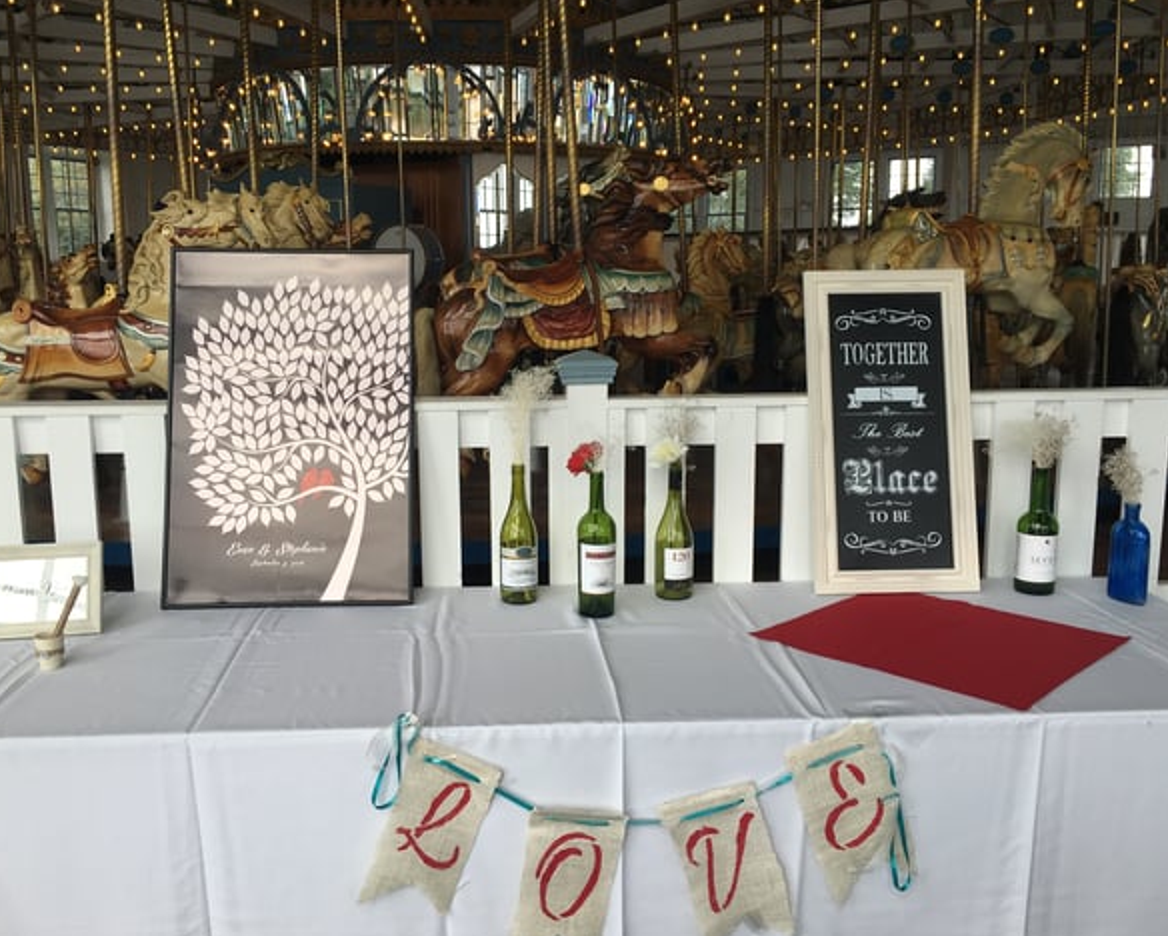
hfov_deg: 57.1
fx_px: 1072
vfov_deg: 47.2
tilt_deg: -9.8
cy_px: 468
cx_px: 552
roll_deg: -0.2
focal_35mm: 31
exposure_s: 1/195
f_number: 2.2
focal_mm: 4.15
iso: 25
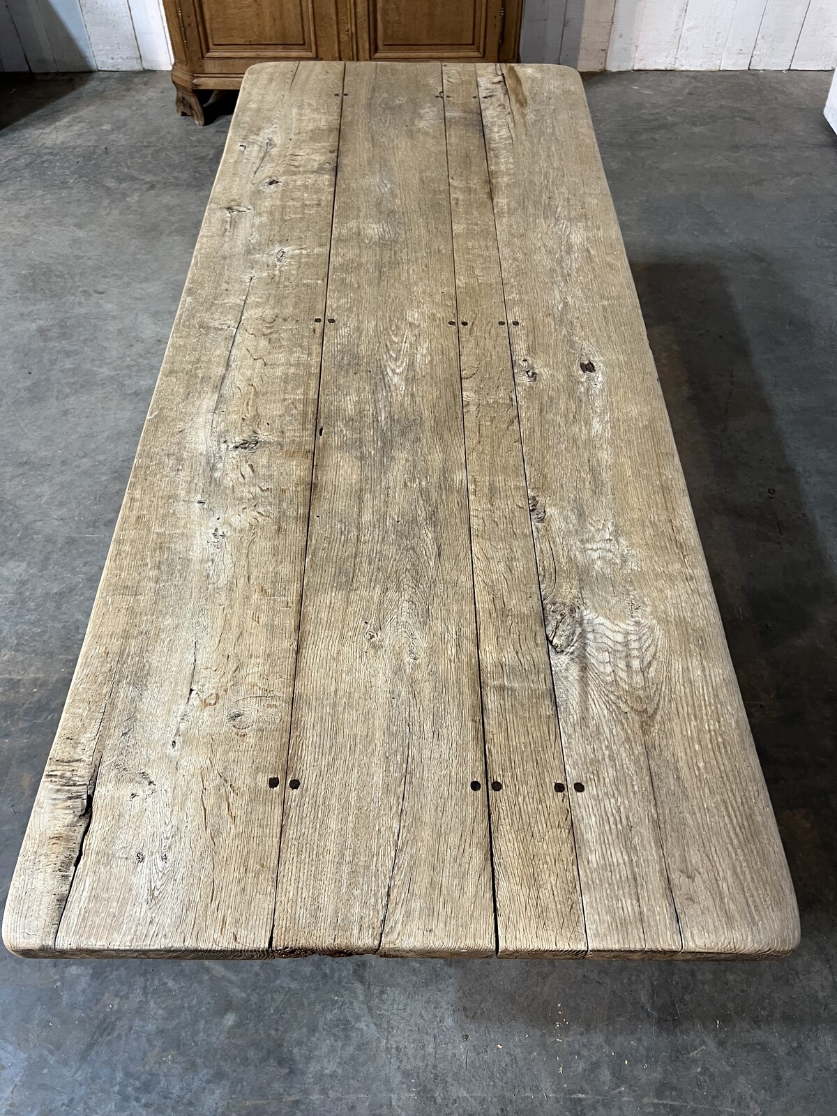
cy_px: 558
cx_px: 418
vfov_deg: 67.3
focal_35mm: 26
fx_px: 838
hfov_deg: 53.1
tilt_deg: -52.7
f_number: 1.5
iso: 160
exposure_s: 1/50
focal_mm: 5.7
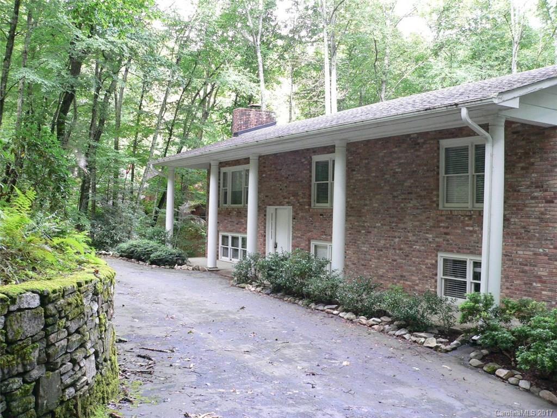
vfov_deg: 39.7
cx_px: 278
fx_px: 579
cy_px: 209
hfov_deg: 51.4
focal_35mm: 36
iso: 200
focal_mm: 6
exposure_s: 1/50
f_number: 2.8
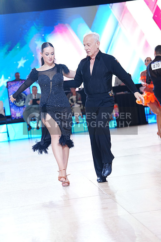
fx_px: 570
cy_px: 121
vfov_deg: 23.9
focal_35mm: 85
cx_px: 80
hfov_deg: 16.1
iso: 1250
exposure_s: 1/640
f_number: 2.8
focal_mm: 85
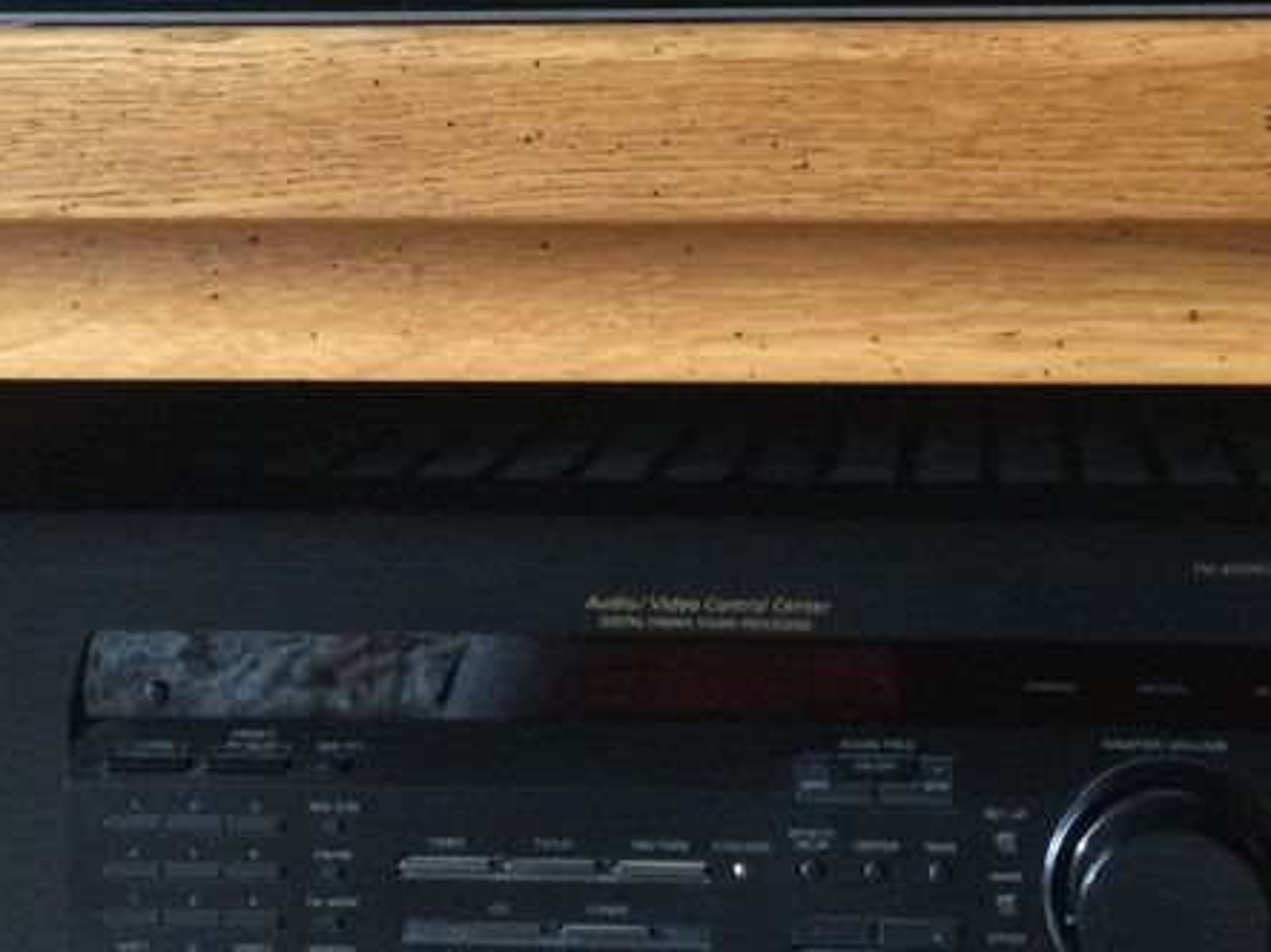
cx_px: 734
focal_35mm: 70
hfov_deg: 27.7
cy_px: 192
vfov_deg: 20.8
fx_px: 2570
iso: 250
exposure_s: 1/17
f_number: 2.4
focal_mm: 3.3
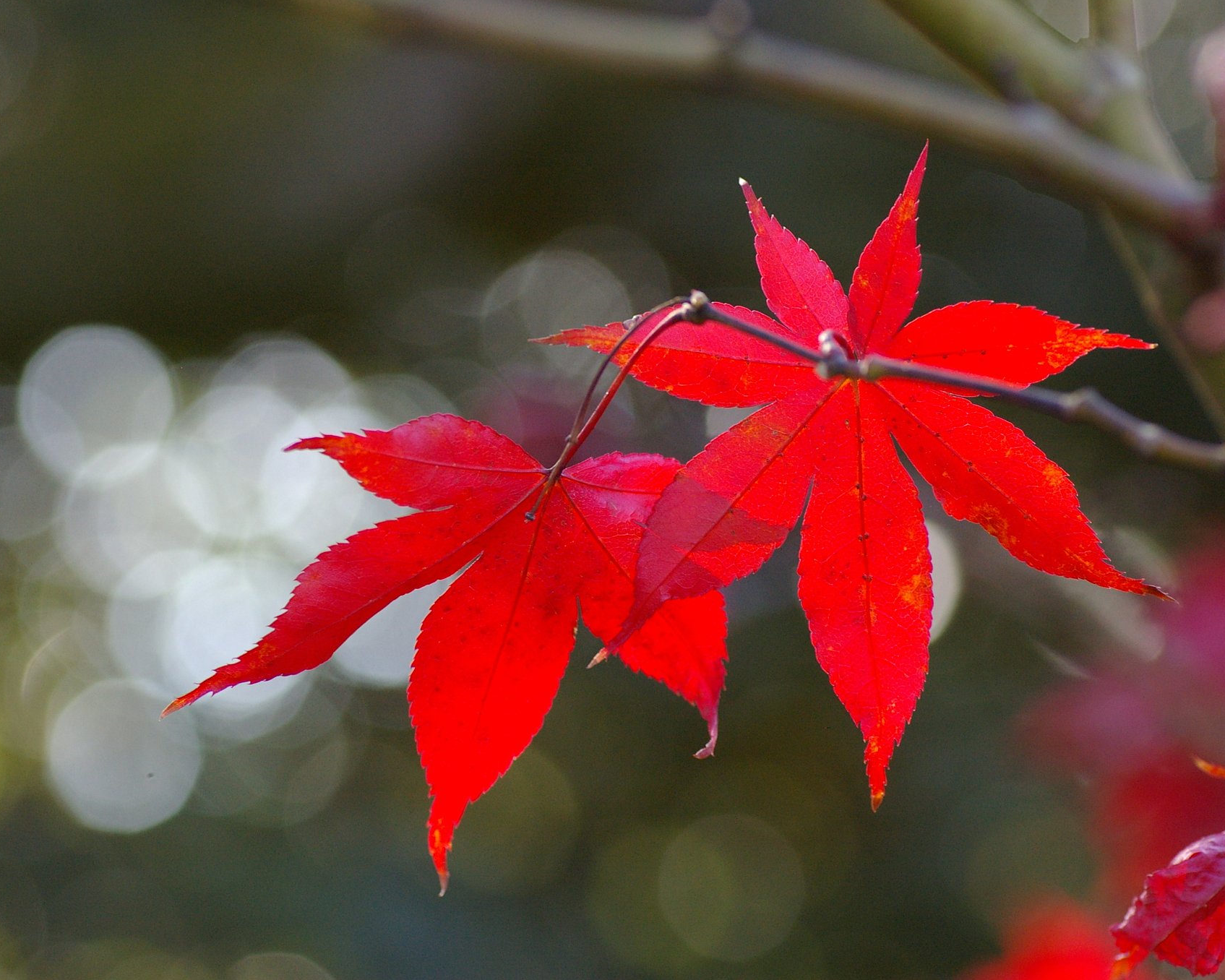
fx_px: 5547
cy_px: 490
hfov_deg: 12.6
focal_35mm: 153
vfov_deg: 10.1
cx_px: 596
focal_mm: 90
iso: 800
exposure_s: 1/250
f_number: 4
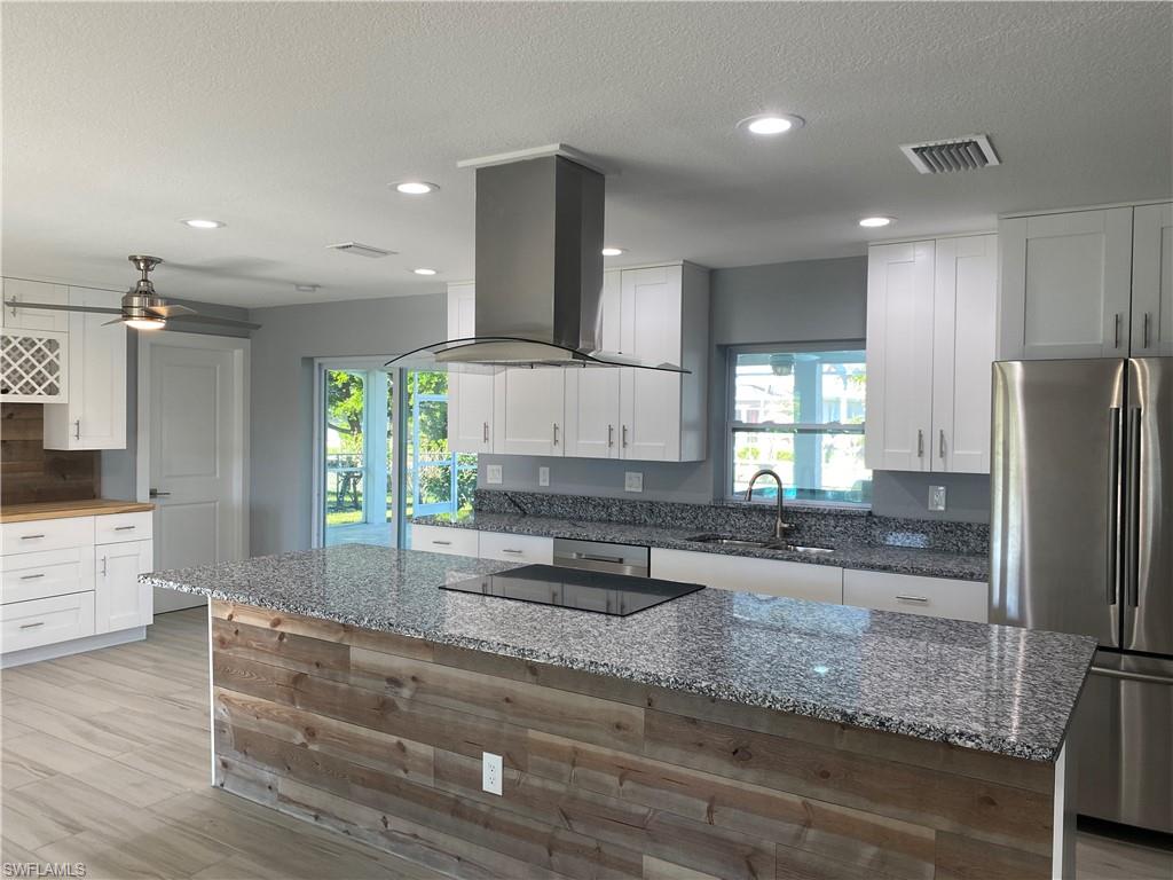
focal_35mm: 26
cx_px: 586
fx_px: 881
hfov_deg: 67.3
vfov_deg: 53.1
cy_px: 440
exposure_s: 1/120
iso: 64
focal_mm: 4.25
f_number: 1.8
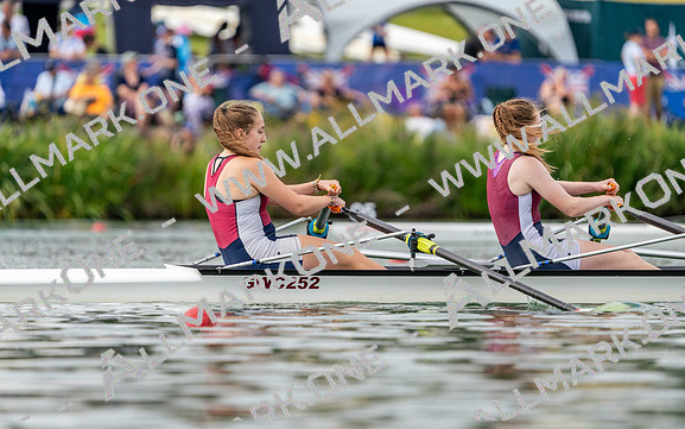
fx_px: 9281
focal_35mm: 497
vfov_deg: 2.6
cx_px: 342
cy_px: 217
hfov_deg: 4.2
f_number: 6.3
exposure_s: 1/1600
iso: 640
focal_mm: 485
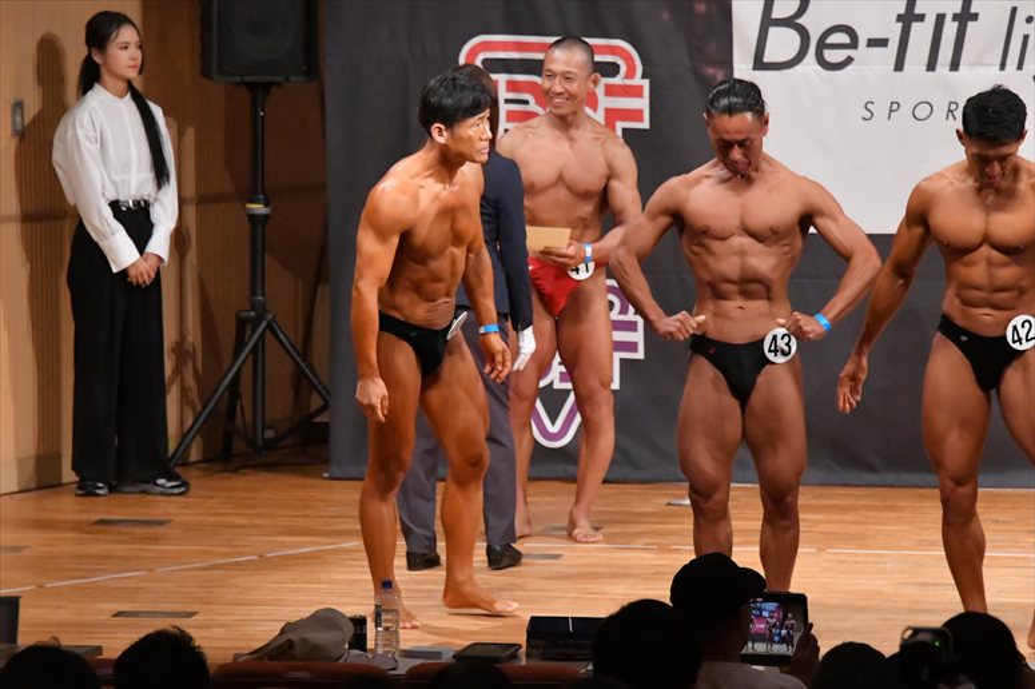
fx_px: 7328
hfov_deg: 8.1
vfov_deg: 5.4
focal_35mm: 255
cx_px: 518
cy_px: 344
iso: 10000
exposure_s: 1/400
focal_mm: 170
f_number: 5.6
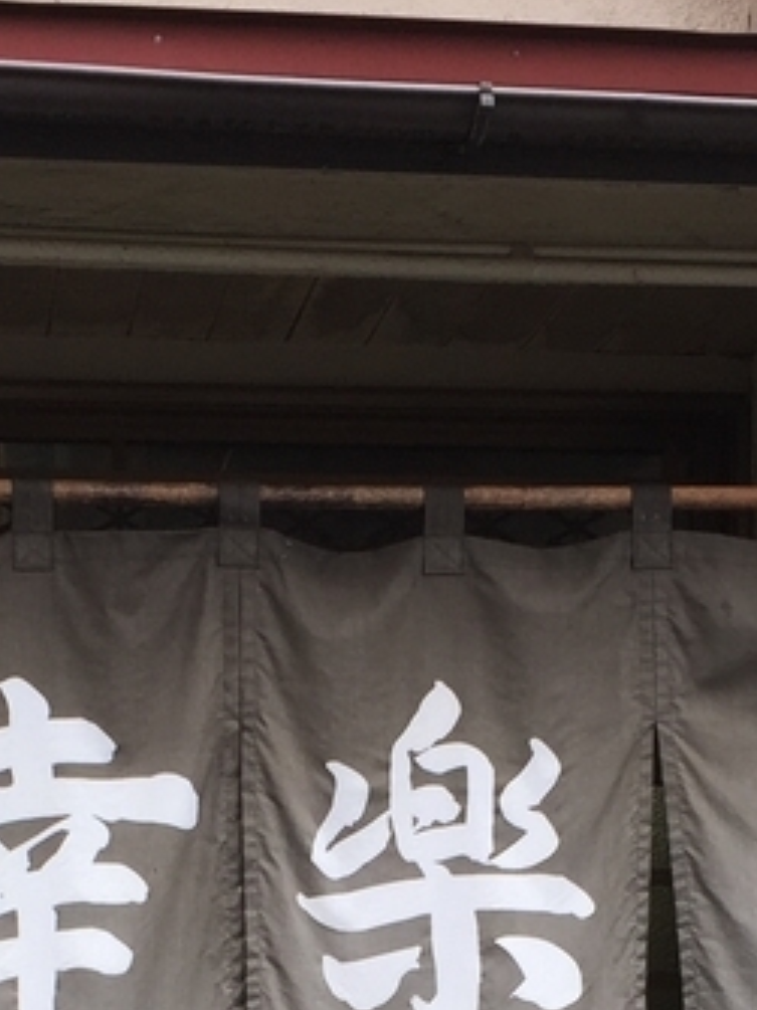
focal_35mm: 104
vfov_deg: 18.0
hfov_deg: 14.2
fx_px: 3034
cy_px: 1203
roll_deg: +1.0
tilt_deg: -0.2
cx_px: 347
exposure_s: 1/120
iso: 32
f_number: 2.2
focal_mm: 4.15
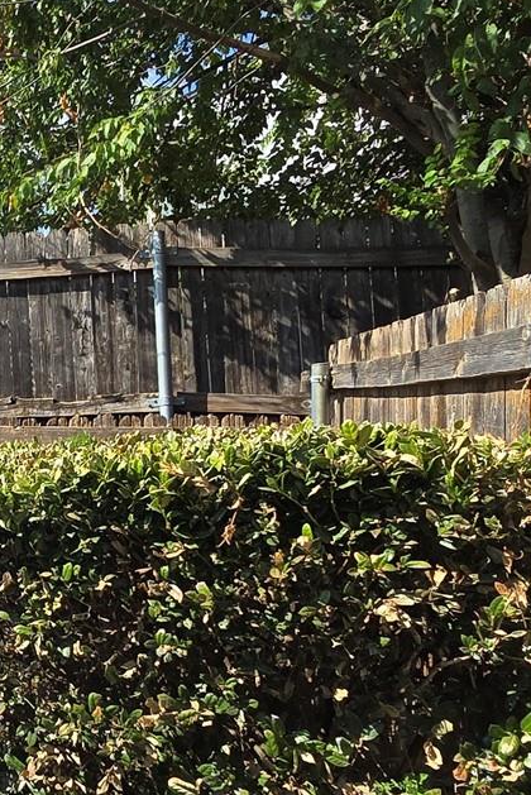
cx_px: -145
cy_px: 473
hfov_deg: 26.3
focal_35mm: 44
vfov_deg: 44.3
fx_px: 972
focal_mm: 2.2
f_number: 2.2
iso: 50
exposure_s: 1/1588
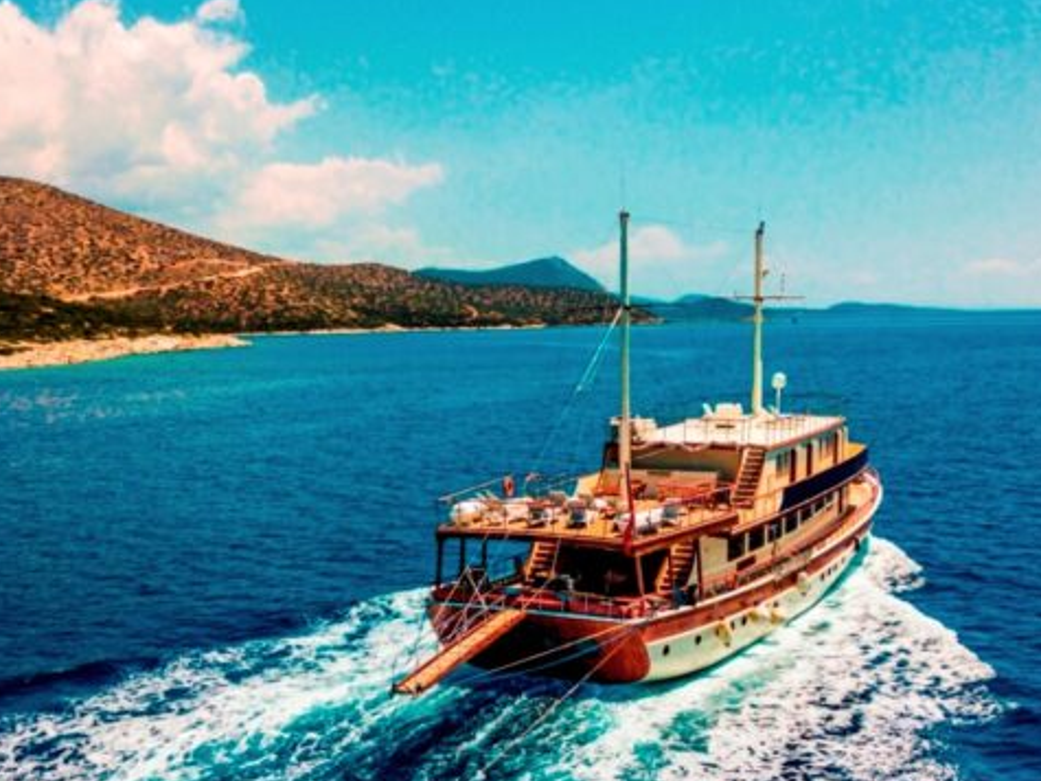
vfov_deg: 34.0
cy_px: 521
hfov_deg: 44.8
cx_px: 561
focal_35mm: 42
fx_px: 1263
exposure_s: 1/2500
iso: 100
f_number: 2.2
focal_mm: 4.7
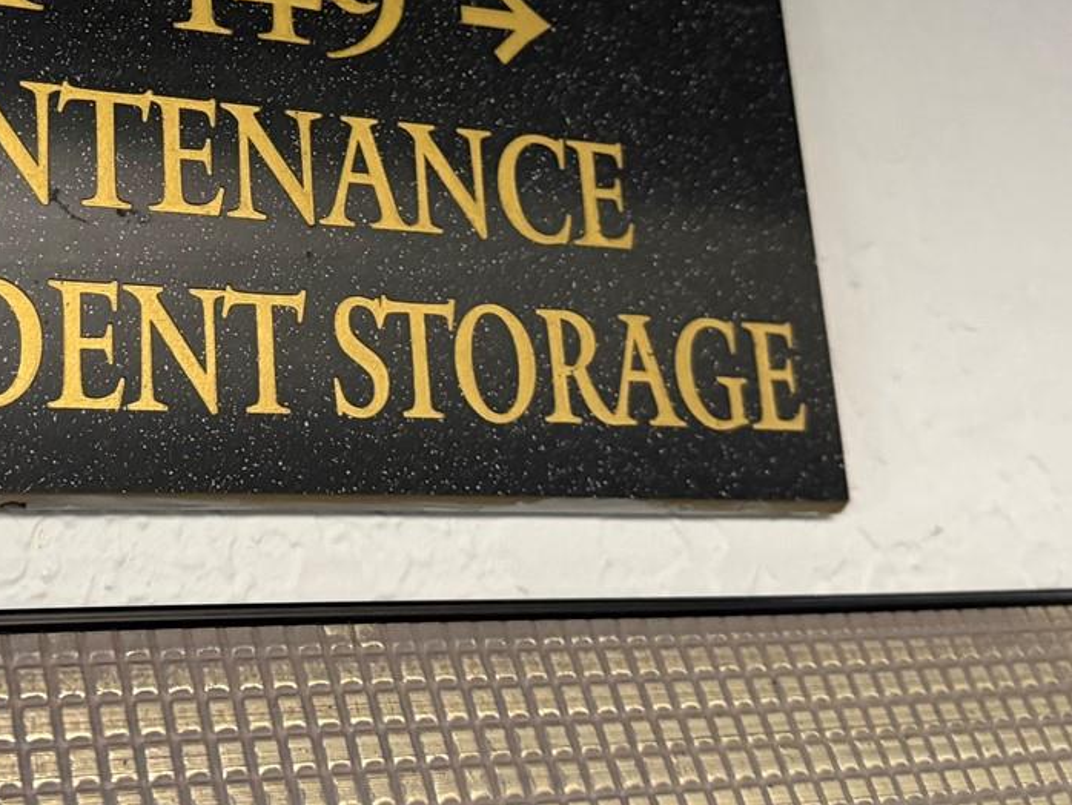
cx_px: 227
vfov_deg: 26.1
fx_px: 1704
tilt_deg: +15.8
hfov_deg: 34.0
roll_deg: +2.9
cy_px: 155
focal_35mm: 55
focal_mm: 6.76
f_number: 1.78
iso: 800
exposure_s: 1/40
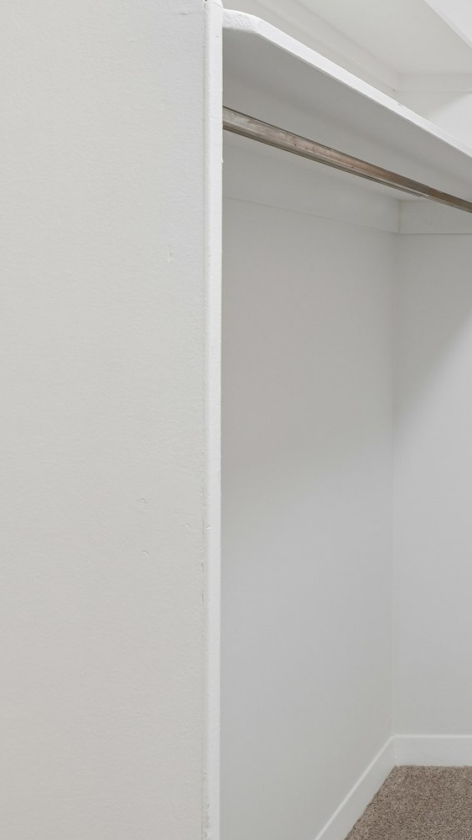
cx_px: 695
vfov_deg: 63.3
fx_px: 668
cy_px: 312
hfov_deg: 27.7
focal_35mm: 30
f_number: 8
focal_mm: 14
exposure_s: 1/15
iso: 360
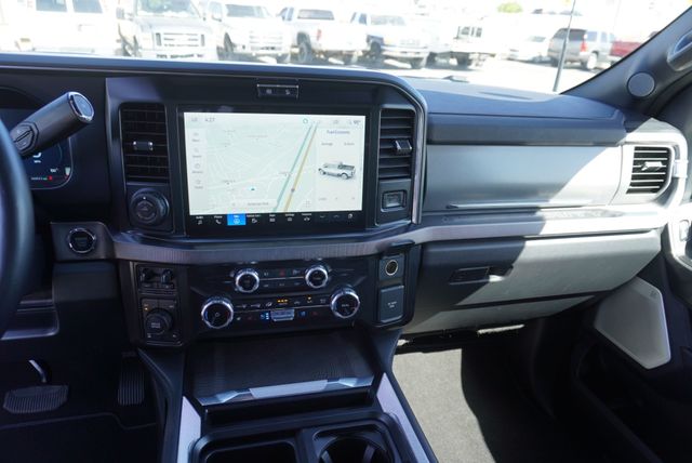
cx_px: 346
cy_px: 232
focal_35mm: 24
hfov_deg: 73.7
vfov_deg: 53.2
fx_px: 462
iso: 100
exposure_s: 1/60
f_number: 4
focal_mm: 16
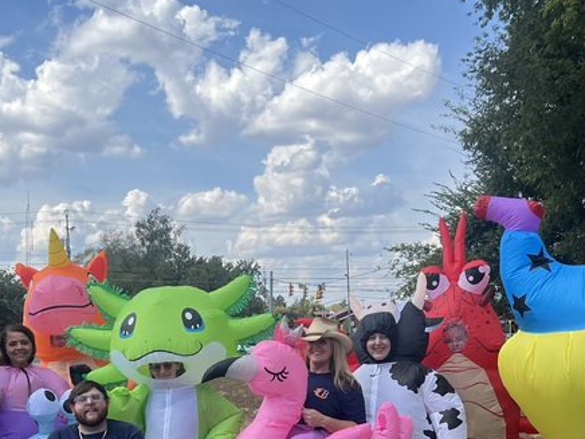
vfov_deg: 23.7
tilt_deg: -0.5
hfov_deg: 31.7
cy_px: 348
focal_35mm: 61
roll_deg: +1.2
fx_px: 1031
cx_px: 263
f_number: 1.5
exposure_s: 1/3704
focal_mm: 5.7
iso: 50
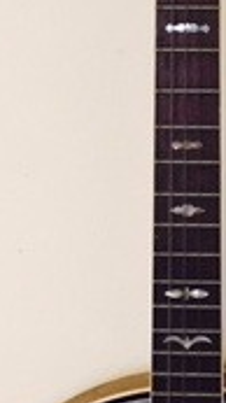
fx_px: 1250
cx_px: 165
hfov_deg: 10.3
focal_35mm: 117
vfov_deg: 18.3
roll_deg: -1.3
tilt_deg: -8.0
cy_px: 161
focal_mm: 4.15
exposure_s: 1/15
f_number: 2.2
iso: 200
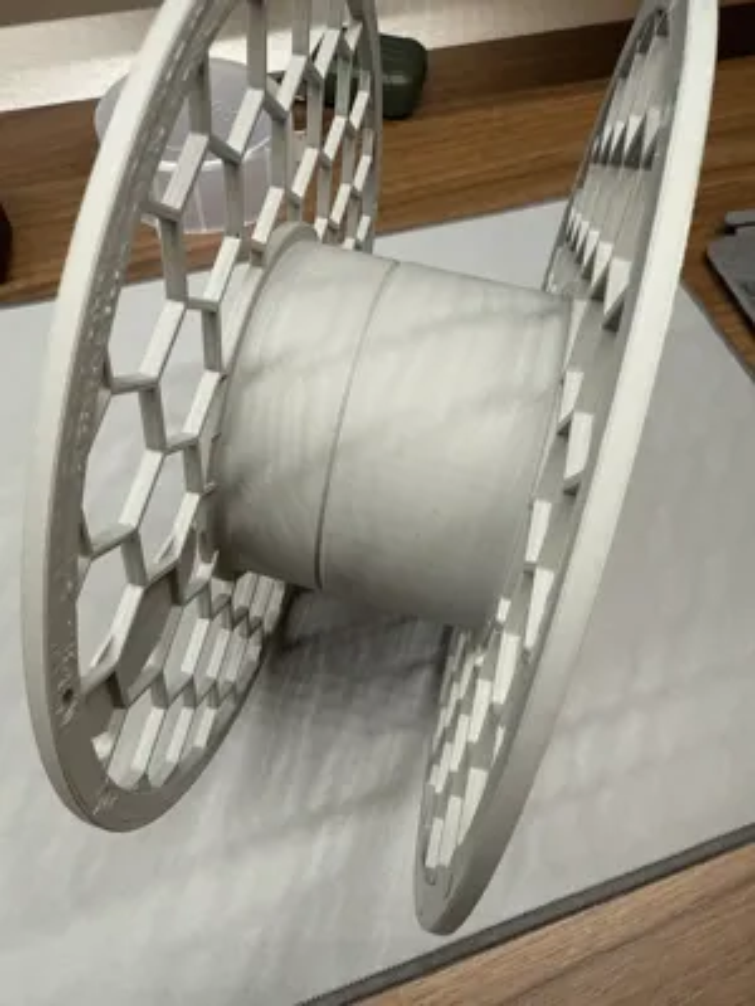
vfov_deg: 69.4
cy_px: 503
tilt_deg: -58.9
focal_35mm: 25
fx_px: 727
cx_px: 378
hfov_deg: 54.9
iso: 320
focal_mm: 2.22
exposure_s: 1/62
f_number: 2.2
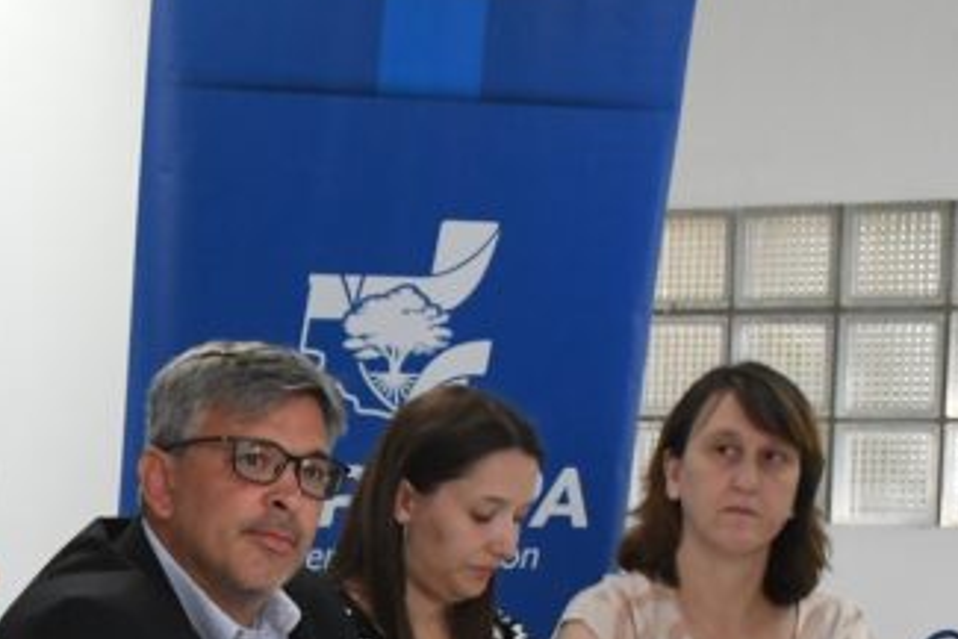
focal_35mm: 119
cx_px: -109
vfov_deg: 11.3
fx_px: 3181
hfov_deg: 16.6
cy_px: 719
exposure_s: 1/250
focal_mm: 27
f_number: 8
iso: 3200
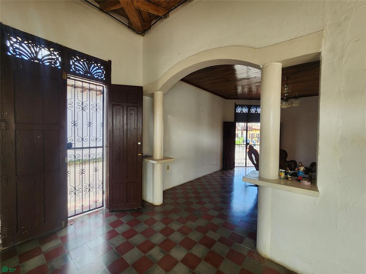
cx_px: 183
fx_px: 137
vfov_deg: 89.9
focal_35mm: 13
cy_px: 137
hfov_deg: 106.2
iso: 50
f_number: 2.2
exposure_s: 1/120
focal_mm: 2.2
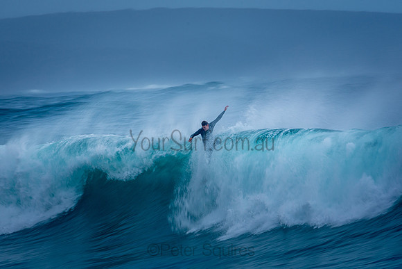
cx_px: 201
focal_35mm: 745
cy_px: 134
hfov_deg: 2.8
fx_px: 8322
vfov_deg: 1.8
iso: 100
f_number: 14
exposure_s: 1/40
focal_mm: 480
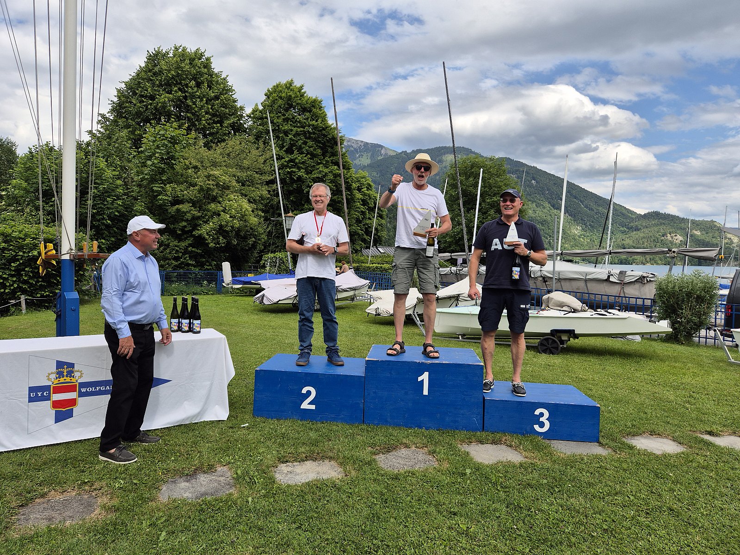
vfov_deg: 58.9
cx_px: 370
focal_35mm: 23
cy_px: 278
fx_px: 492
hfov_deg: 73.9
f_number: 1.8
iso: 25
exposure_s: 1/1516
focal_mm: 5.4
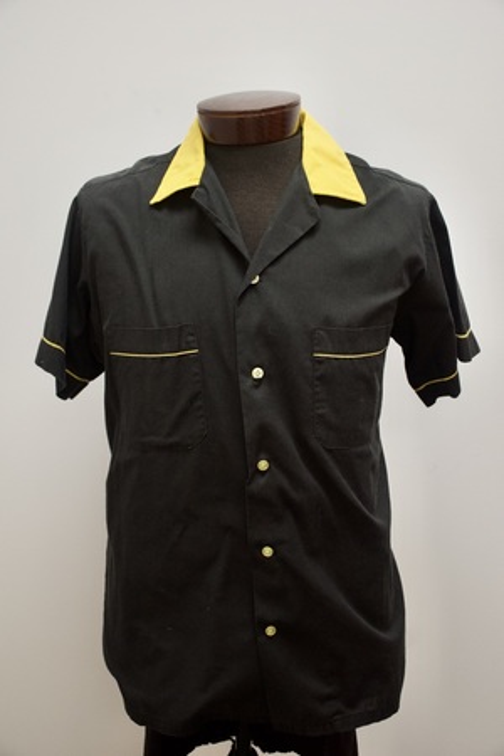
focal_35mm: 45
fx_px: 945
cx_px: 252
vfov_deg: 43.6
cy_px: 378
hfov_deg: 29.9
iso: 1600
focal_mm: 30
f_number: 4
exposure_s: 1/200
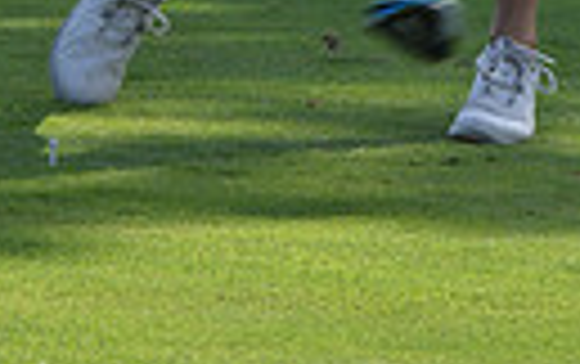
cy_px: -580
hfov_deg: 1.2
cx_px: 432
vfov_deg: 0.8
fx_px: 26939
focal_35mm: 1702
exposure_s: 1/800
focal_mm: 320
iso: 640
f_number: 7.1
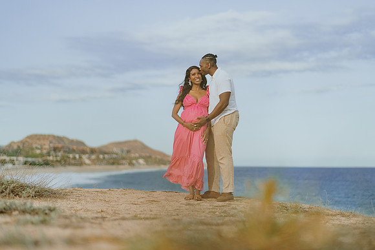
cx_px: 188
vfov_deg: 23.2
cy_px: 125
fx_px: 609
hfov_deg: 34.2
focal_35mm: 58
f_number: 1.4
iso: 50
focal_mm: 58
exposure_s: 1/2500
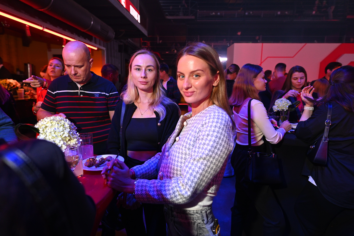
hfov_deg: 84.0
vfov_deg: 61.9
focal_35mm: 20
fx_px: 197
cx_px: 177
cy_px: 118
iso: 1250
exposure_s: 1/200
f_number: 2.8
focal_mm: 20
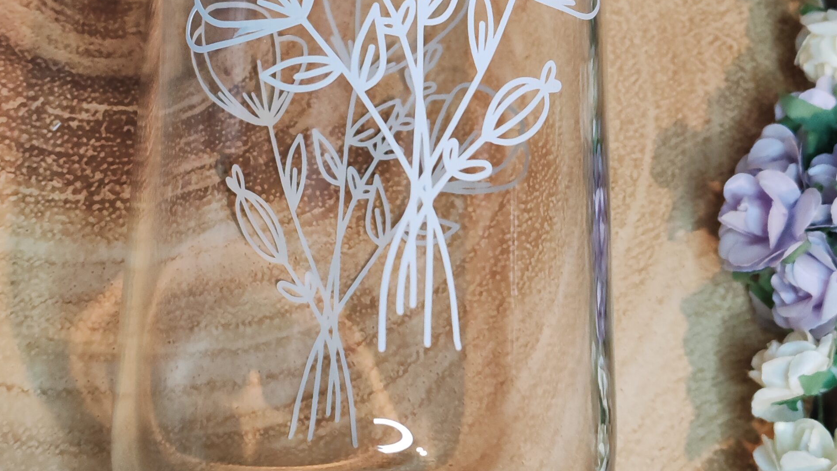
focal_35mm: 79
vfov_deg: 15.3
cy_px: 141
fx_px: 1753
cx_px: 417
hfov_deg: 26.9
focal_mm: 6.12
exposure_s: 1/100
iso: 2000
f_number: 1.9
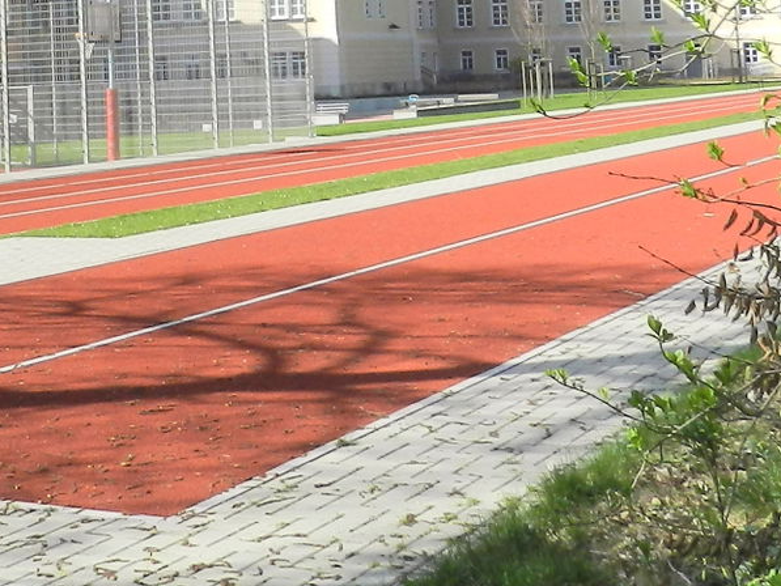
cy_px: -167
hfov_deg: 25.6
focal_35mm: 74
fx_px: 1670
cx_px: 94
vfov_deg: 18.6
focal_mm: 4
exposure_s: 1/640
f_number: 4
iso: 160
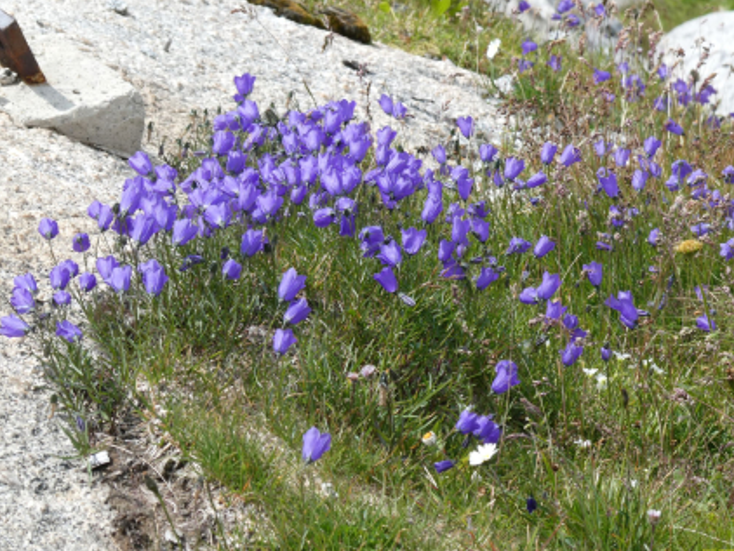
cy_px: 276
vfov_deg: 7.9
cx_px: 370
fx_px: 3967
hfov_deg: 10.6
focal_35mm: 187
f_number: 5.6
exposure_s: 1/320
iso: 80
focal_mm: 33.2
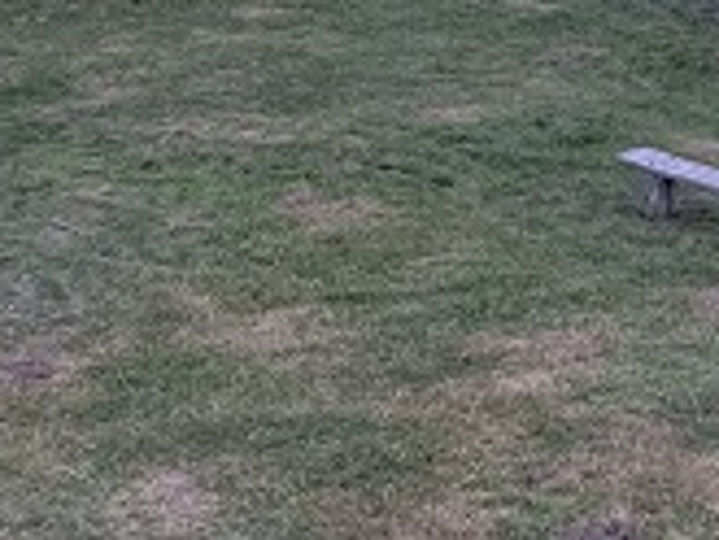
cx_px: 453
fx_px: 1767
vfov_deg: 16.6
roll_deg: +0.7
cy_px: -111
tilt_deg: -12.7
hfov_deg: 22.9
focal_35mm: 85
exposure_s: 1/55
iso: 400
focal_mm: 4.25
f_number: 1.8
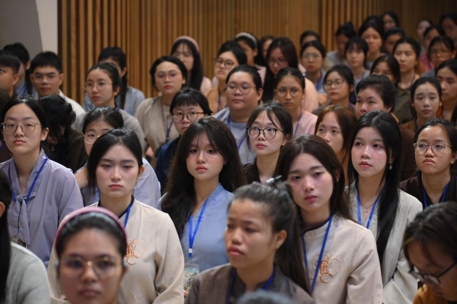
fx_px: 1726
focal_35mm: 136
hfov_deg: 15.1
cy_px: 159
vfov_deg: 10.1
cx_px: 213
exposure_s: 1/80
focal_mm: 120
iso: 2000
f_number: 4
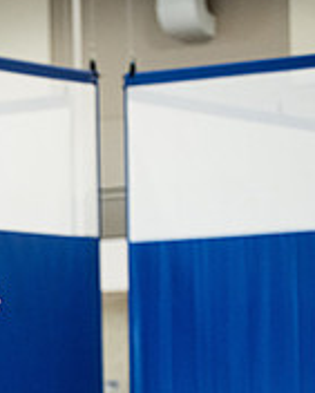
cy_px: 419
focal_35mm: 247
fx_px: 2876
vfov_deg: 7.8
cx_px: -252
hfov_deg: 6.1
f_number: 2.8
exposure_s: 1/640
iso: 2500
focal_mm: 80
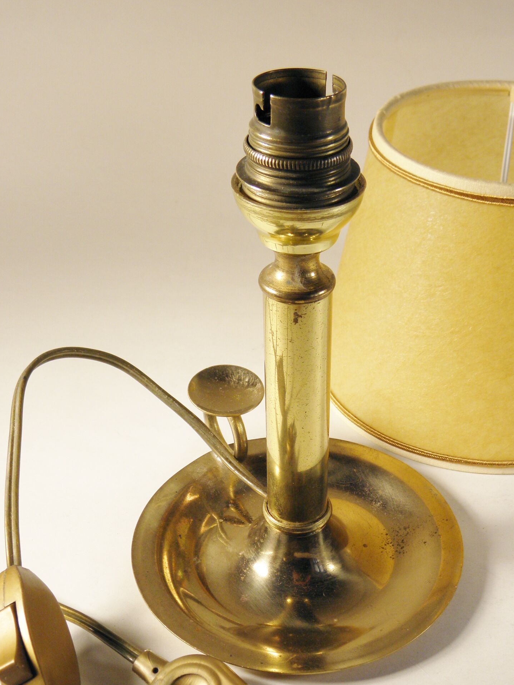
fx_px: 950
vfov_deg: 39.3
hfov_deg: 30.1
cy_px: 442
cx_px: 329
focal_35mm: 48
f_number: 3.7
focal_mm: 6.4
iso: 100
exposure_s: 1/80
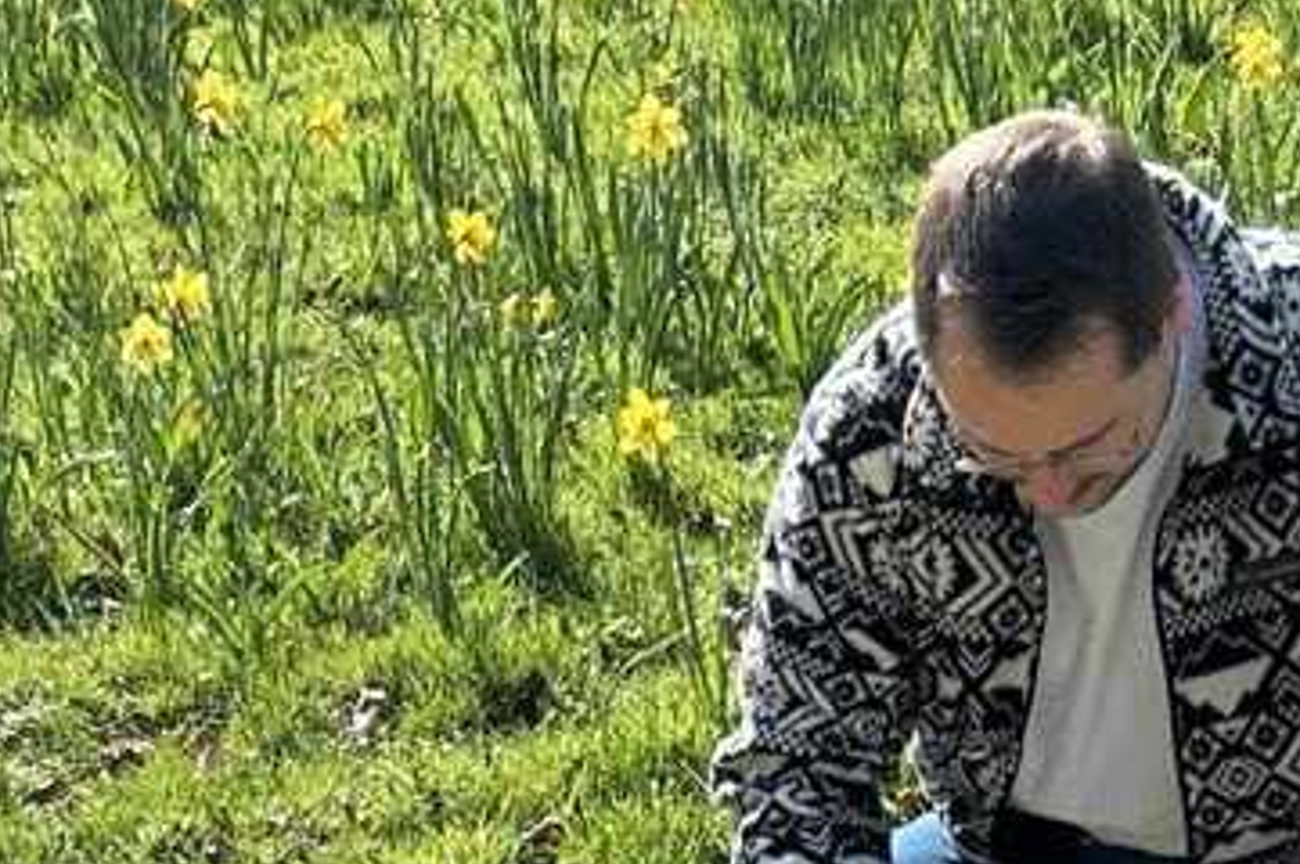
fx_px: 4329
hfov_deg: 17.0
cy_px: 1915
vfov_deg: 10.2
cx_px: 846
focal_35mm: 120
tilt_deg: -32.6
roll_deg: +8.5
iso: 50
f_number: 1.5
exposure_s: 1/2404
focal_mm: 5.7
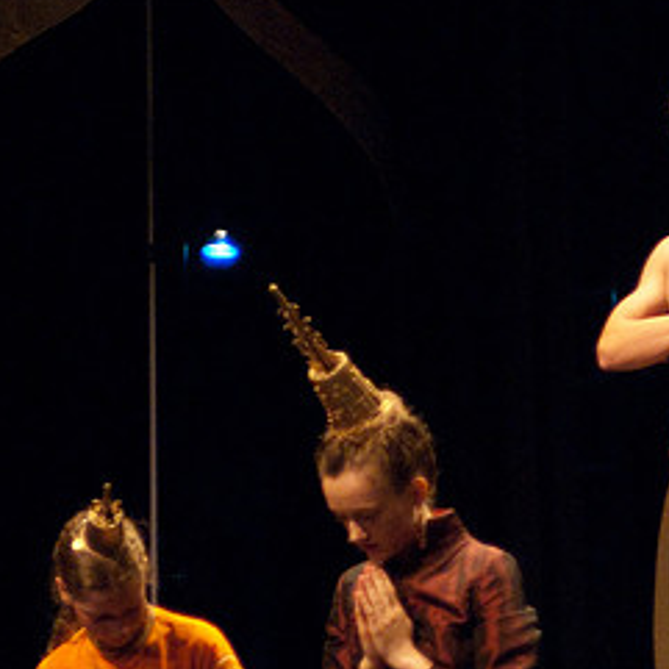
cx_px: 750
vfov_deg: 8.4
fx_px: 4570
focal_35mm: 209
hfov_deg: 8.3
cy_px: 455
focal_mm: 68
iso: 1600
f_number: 2.8
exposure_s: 1/200
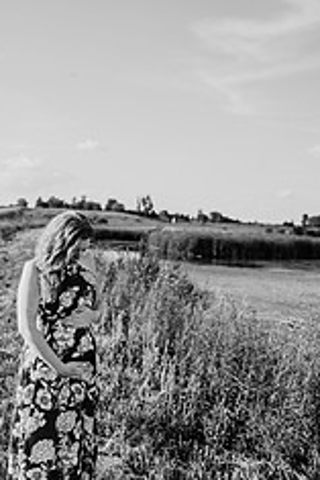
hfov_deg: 28.9
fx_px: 612
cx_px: 82
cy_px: 245
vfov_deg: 42.7
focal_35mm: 46
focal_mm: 24
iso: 100
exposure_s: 1/1600
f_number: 2.2
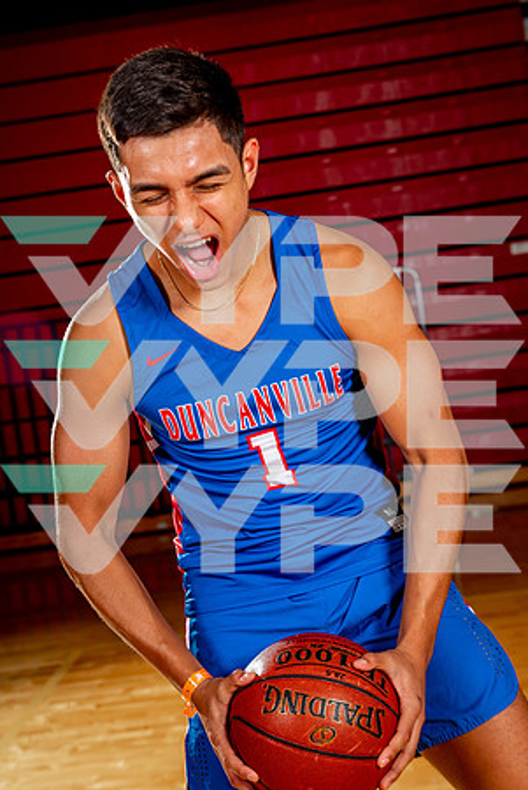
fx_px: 1185
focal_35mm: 54
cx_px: 264
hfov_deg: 25.1
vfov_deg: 36.8
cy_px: 395
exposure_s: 1/125
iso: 100
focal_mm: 54
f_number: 5.6
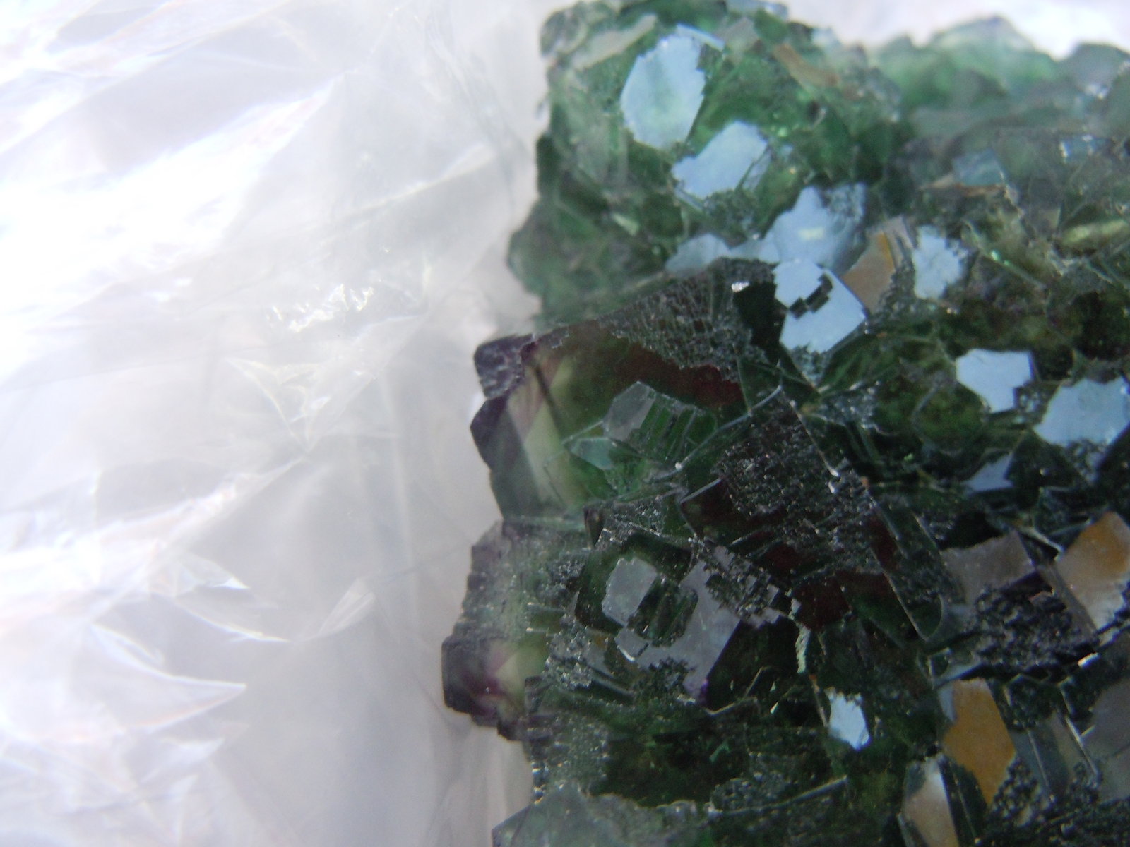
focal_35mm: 30
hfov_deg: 60.0
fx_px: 979
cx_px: 565
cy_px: 424
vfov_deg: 46.8
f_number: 3.5
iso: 400
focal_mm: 5.4
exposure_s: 1/30
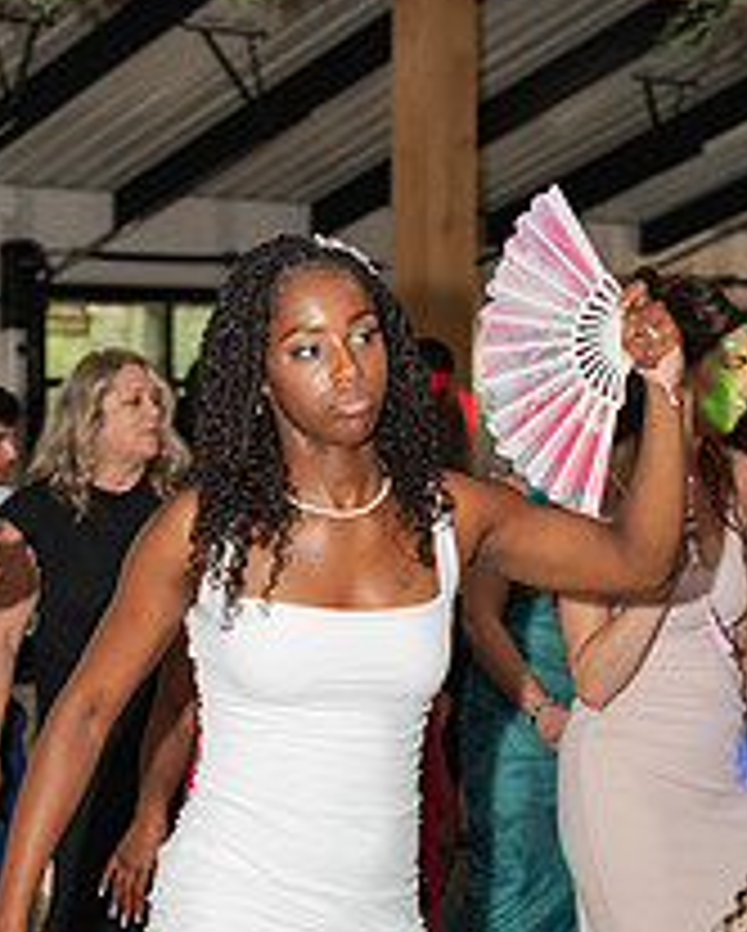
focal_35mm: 102
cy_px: 797
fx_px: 2815
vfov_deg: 18.5
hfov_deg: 15.1
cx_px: 279
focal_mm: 50
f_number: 3.2
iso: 800
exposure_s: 1/200
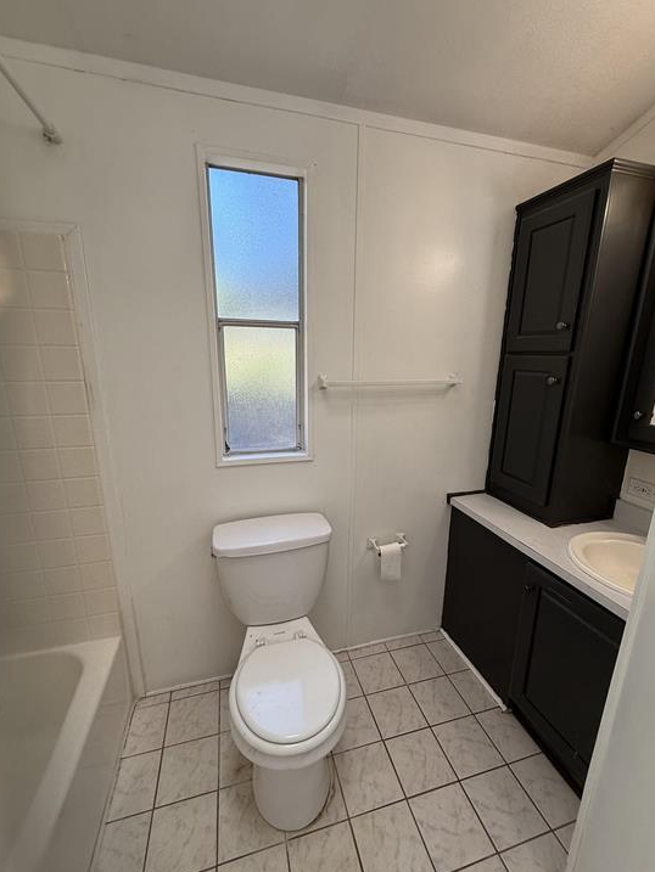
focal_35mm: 15
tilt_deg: -13.3
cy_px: 449
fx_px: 378
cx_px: 337
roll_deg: -1.1
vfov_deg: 98.1
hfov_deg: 81.7
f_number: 2.2
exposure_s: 1/224
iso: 64
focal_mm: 2.22
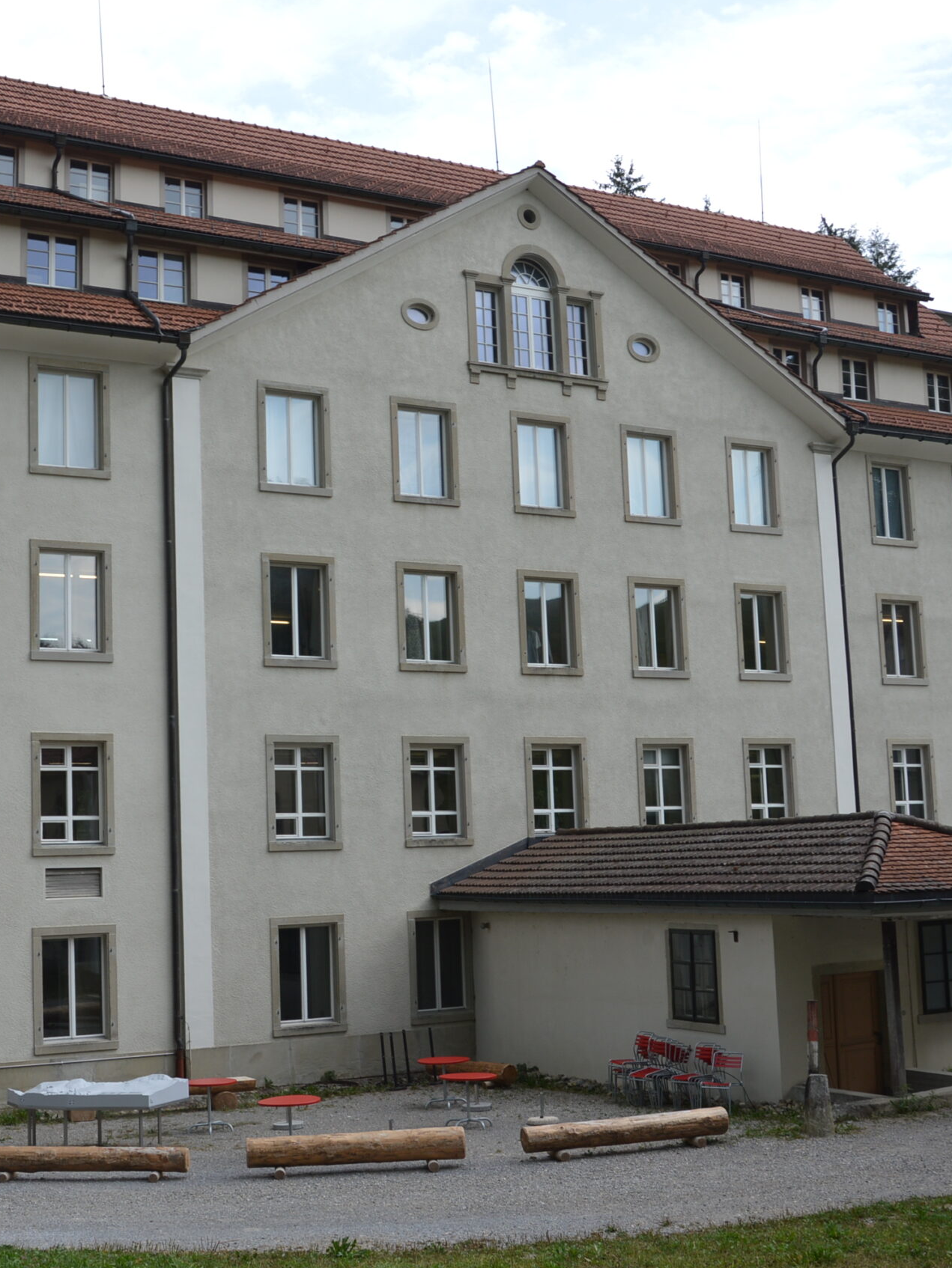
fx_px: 1676
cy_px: 634
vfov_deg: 41.5
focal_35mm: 46
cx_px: 300
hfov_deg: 31.4
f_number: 6.3
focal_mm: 21
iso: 100
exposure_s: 1/160
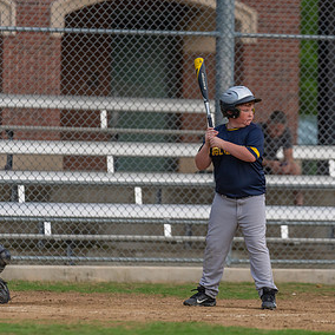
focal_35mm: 347
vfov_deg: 5.0
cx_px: 232
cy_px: 148
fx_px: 3799
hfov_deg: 5.0
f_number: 2.8
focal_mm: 200
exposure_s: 1/1000
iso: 1000
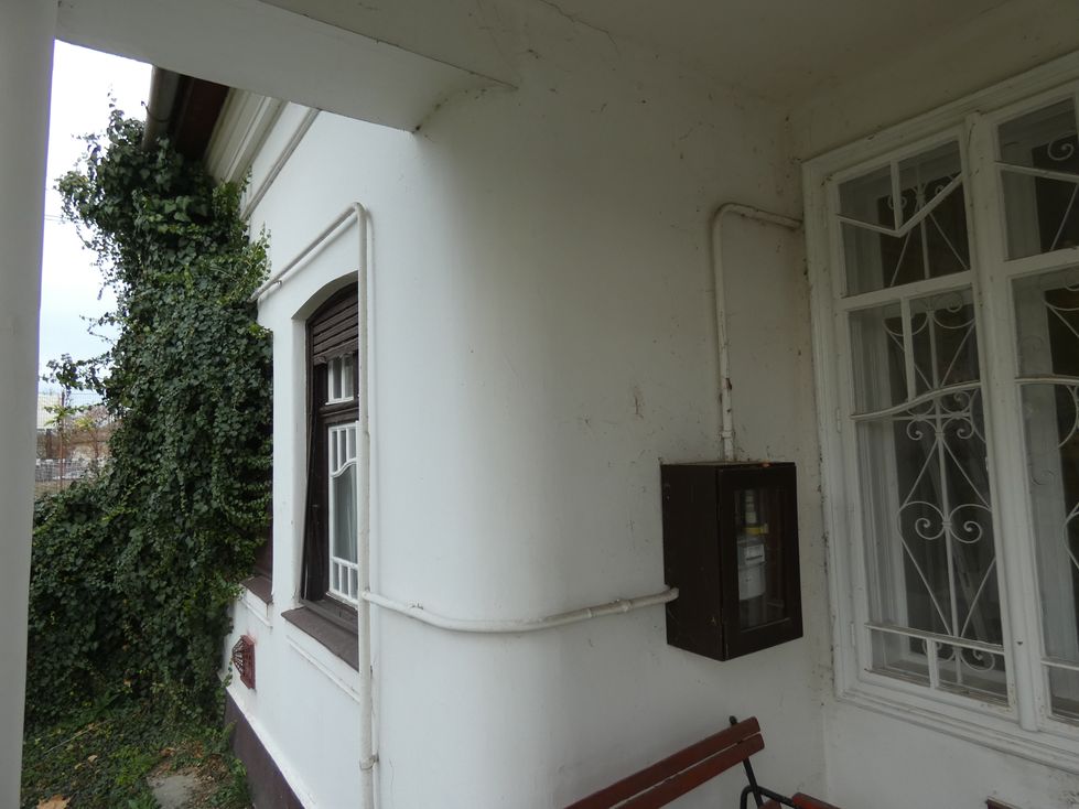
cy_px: 404
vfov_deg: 66.0
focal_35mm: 20
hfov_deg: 81.8
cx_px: 540
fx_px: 623
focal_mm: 3.6
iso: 80
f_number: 2.8
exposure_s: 1/250
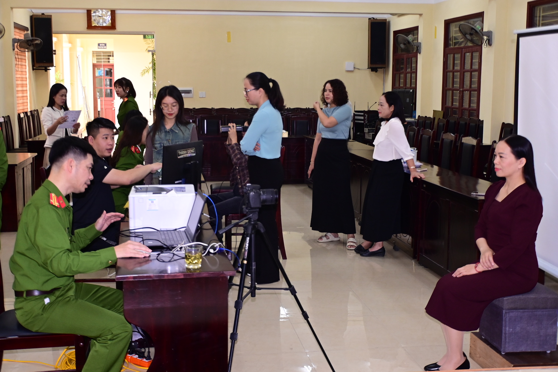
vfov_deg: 29.9
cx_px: 279
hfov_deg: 43.6
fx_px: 697
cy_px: 186
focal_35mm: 45
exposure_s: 1/200
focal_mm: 30
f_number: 4
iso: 1000
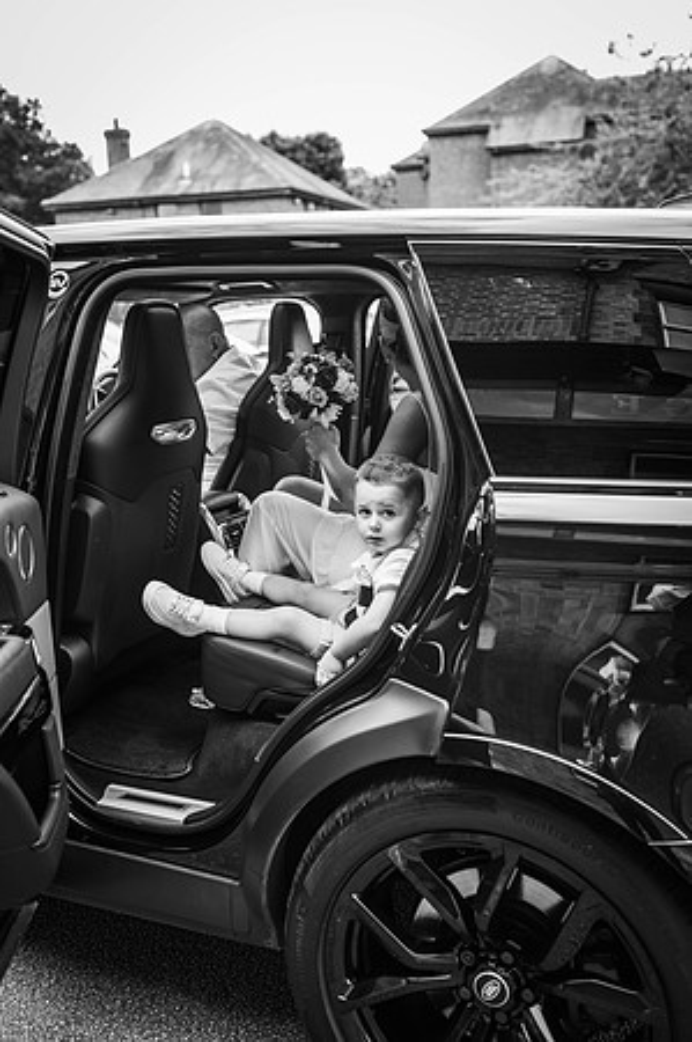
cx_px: 346
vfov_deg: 54.5
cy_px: 521
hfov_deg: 37.8
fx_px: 1011
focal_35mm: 35
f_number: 2.8
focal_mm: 35
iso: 250
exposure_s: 1/200
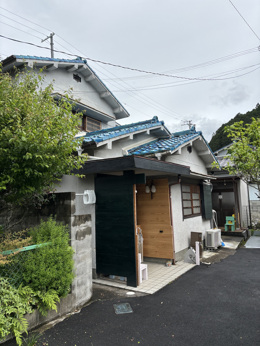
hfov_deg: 53.1
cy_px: 173
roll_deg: +1.7
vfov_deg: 67.3
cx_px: 130
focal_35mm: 26
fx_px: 260
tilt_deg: +4.9
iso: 50
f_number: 1.6
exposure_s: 1/3413
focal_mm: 5.96
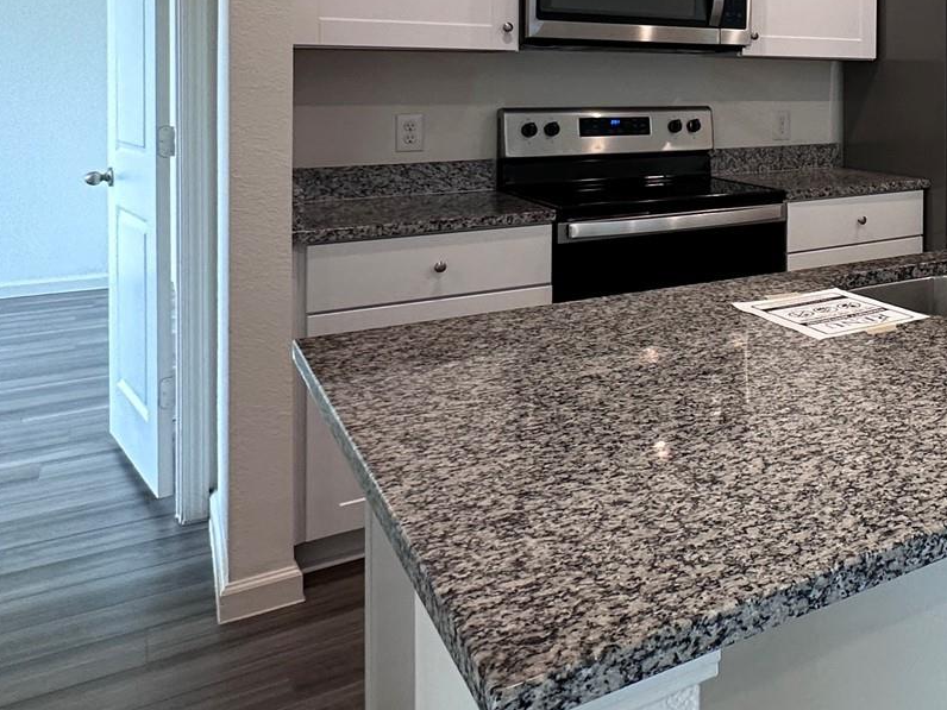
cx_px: 962
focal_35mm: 36
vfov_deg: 37.3
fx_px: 985
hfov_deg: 43.4
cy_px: 82
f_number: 2.2
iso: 200
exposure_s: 1/120
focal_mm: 2.22
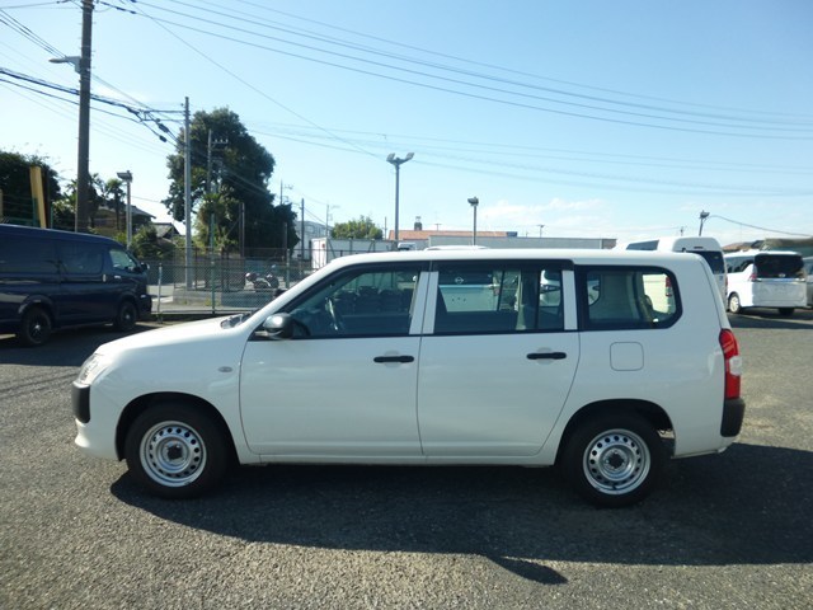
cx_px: 406
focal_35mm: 24
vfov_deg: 56.8
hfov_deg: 71.6
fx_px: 564
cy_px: 305
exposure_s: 1/125
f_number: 9
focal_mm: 4.3
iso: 100
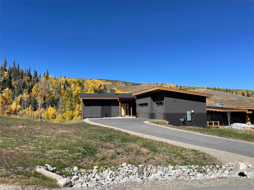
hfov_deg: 67.3
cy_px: 95
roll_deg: +1.4
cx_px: 127
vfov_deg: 53.1
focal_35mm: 26
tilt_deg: +5.7
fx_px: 191
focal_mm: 4.2
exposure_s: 1/3300
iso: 32
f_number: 1.6
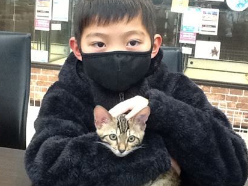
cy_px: 101
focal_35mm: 64
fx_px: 458
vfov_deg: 22.9
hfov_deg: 30.3
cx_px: 124
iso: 160
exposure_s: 1/30
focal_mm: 2.03
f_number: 2.4
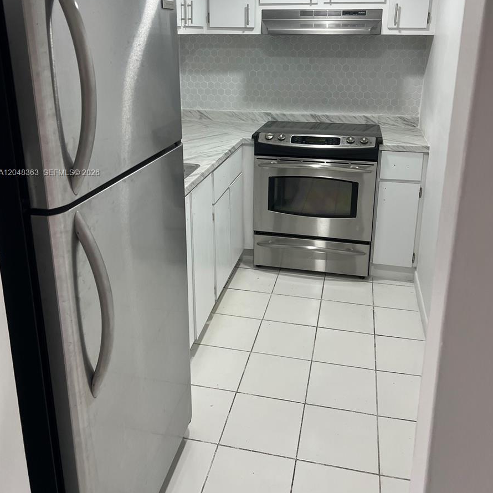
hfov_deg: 52.5
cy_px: 173
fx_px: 500
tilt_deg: -17.6
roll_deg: -1.4
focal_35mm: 31
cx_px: 246
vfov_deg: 51.8
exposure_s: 1/120
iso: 100
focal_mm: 5.7
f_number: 1.5
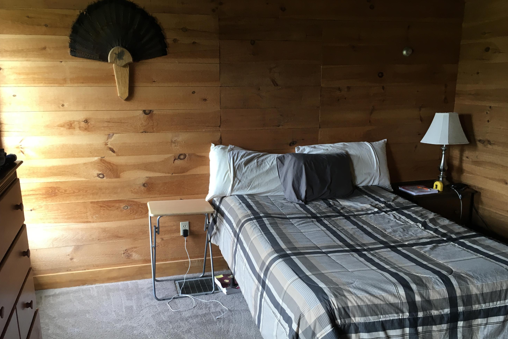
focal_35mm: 31
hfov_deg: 60.3
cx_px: 251
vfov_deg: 42.3
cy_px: 188
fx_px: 437
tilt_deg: -13.5
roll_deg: +1.0
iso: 32
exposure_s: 1/30
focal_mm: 4.15
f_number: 2.2
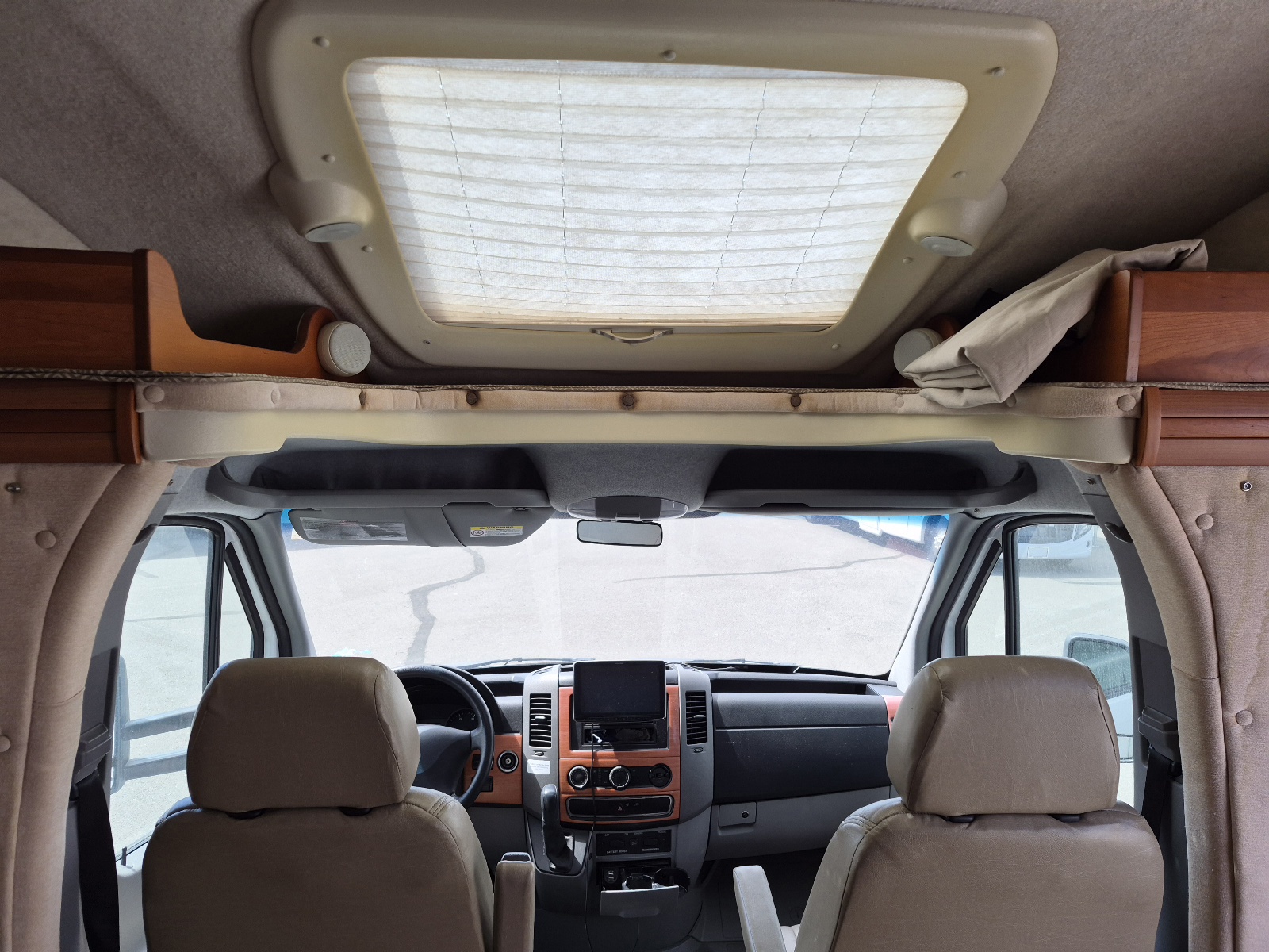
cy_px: 476
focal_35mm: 23
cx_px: 634
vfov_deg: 58.9
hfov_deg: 73.9
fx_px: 843
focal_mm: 5.4
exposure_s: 1/909
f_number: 1.8
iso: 80
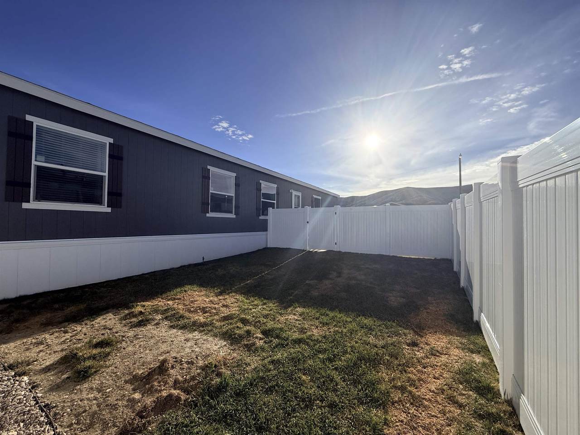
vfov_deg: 85.7
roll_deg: -0.1
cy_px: 218
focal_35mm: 14
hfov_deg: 102.1
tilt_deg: +1.8
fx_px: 235
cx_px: 290
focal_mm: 2.22
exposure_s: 1/6173
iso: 64
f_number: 2.2
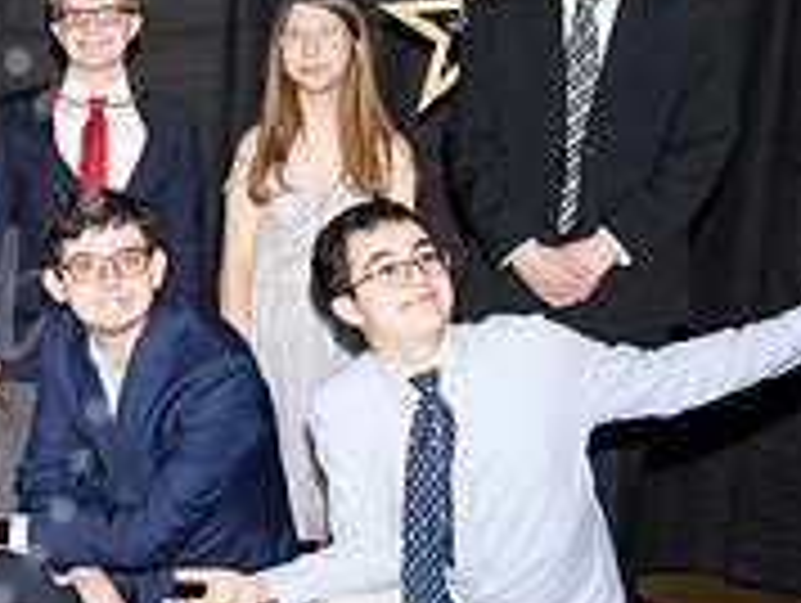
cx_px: -237
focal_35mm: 81
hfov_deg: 21.7
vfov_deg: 18.2
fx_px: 1877
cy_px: 325
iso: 320
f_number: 5.6
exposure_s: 1/100
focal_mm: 24
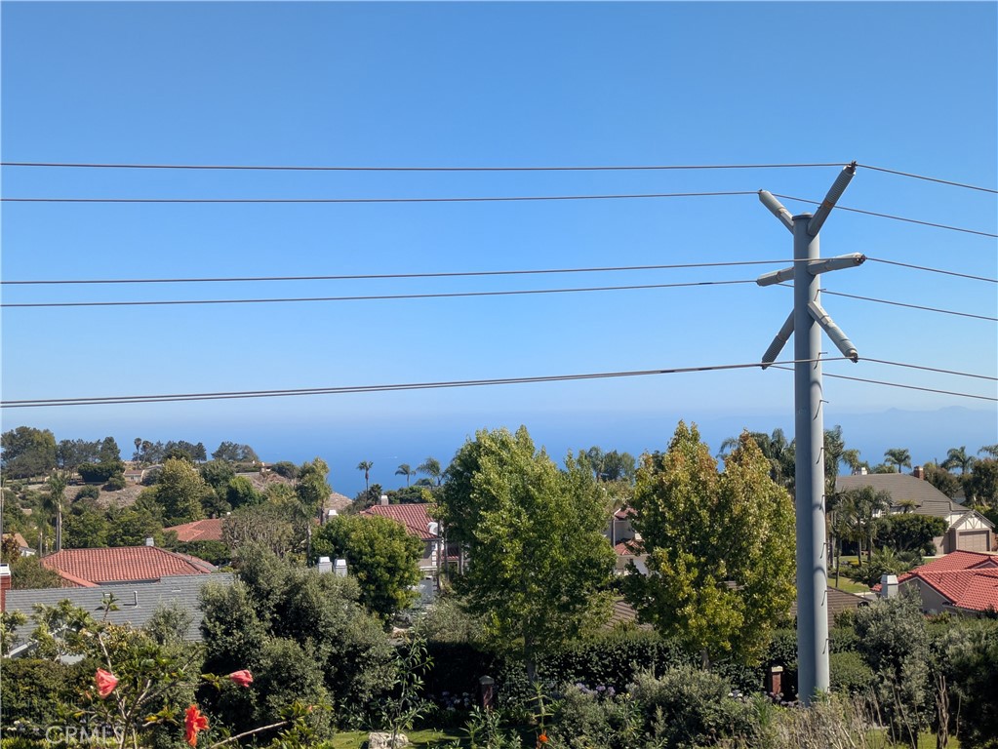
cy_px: 374
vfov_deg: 28.6
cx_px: 499
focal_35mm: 51
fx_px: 1471
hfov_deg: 37.5
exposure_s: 1/2083
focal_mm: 5.43
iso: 57
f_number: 1.89
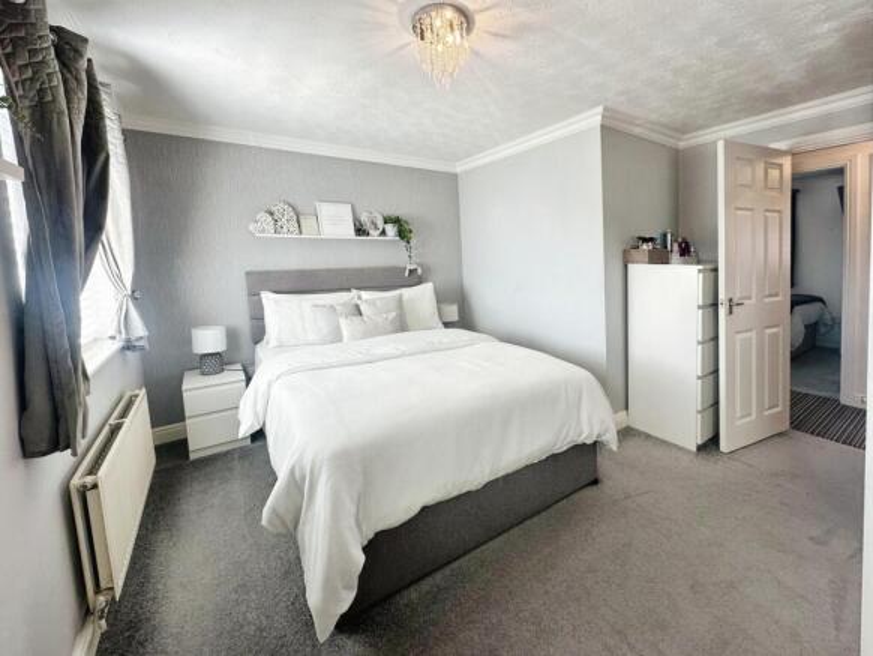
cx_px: 436
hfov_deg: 102.0
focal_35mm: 14
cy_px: 328
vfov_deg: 85.7
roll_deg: +1.0
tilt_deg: -6.8
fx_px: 353
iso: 64
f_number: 2.2
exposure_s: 1/100
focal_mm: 2.22
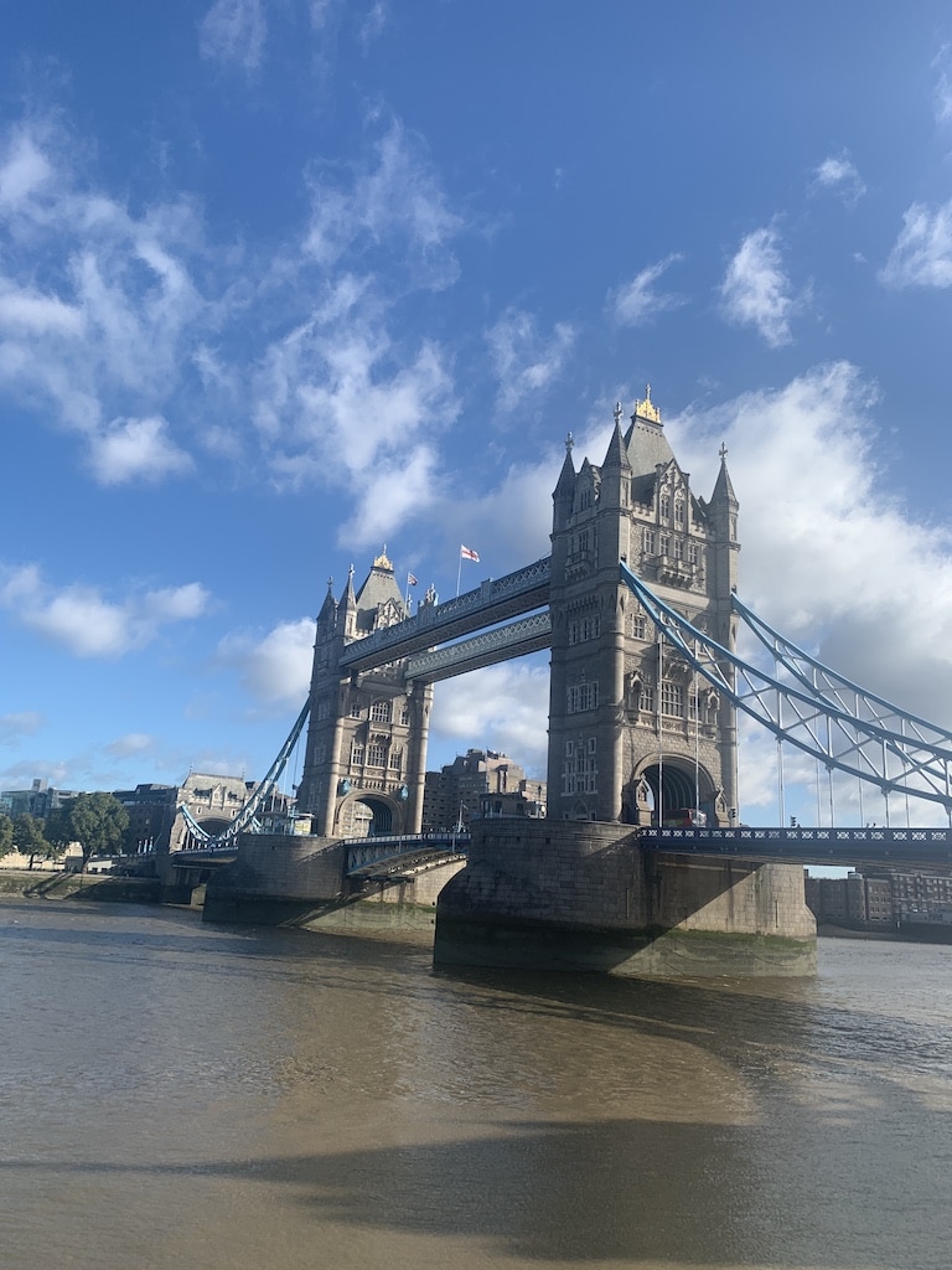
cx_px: 476
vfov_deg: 67.3
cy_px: 635
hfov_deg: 53.1
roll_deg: -3.4
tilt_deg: +16.5
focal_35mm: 26
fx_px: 953
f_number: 1.8
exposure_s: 1/1992
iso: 25
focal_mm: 4.25
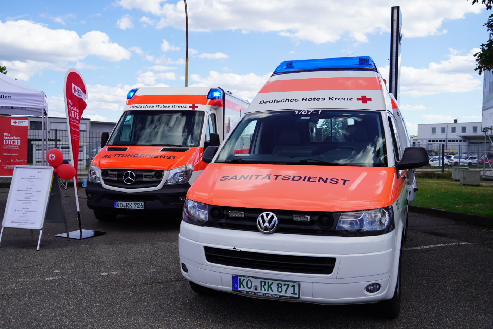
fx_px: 452
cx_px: 246
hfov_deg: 57.2
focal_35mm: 33
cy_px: 164
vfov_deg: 40.0
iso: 100
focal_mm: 33
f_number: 5
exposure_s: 1/400
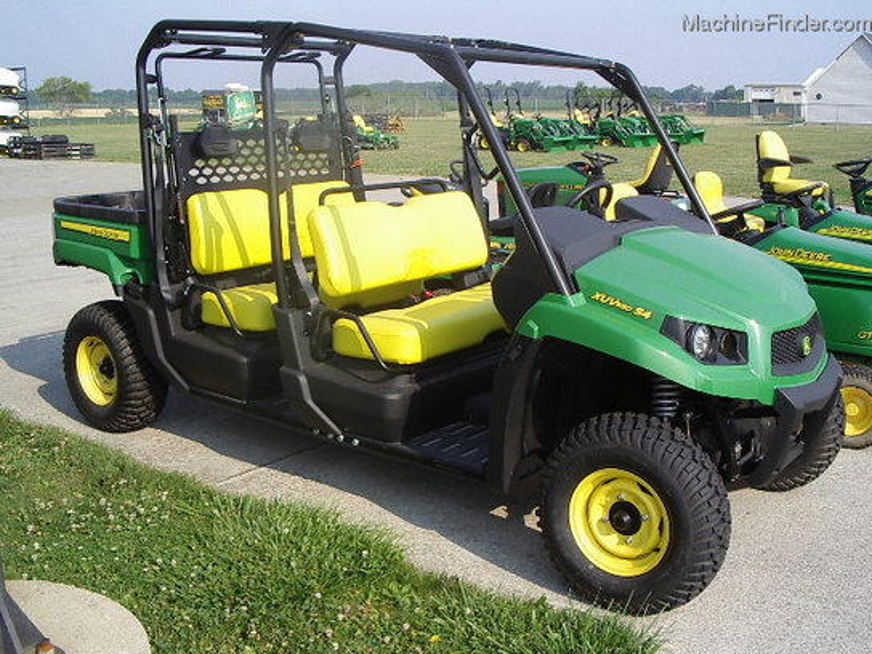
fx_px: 957
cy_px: 327
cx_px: 436
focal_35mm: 38
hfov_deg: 49.0
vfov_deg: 37.7
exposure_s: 1/250
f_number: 4.8
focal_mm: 5.8
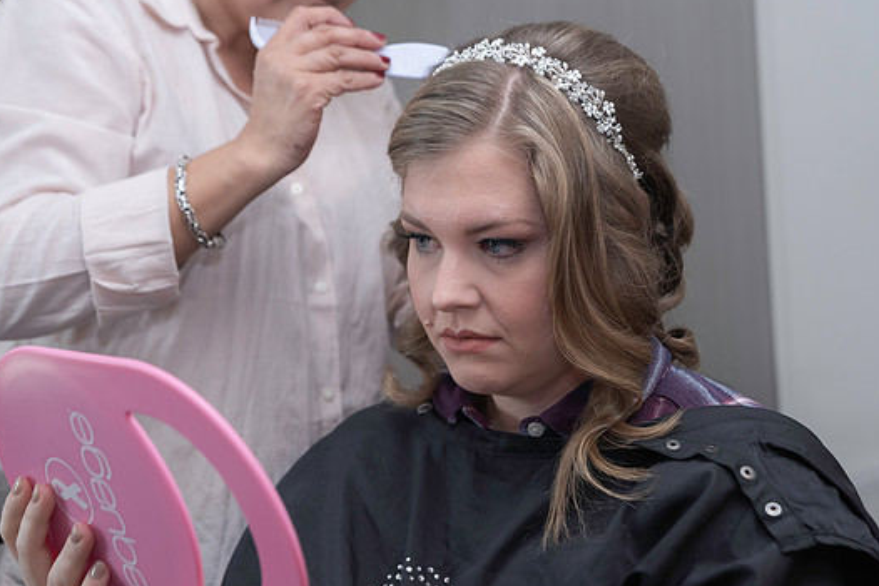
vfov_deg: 18.2
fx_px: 1832
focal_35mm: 75
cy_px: 286
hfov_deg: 27.0
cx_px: 436
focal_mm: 68
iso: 640
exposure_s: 1/200
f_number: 4.5
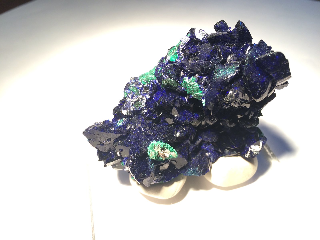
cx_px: 160
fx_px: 268
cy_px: 120
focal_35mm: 29
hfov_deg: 61.7
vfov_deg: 48.2
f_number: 2.2
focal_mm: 4.15
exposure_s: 1/60
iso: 40
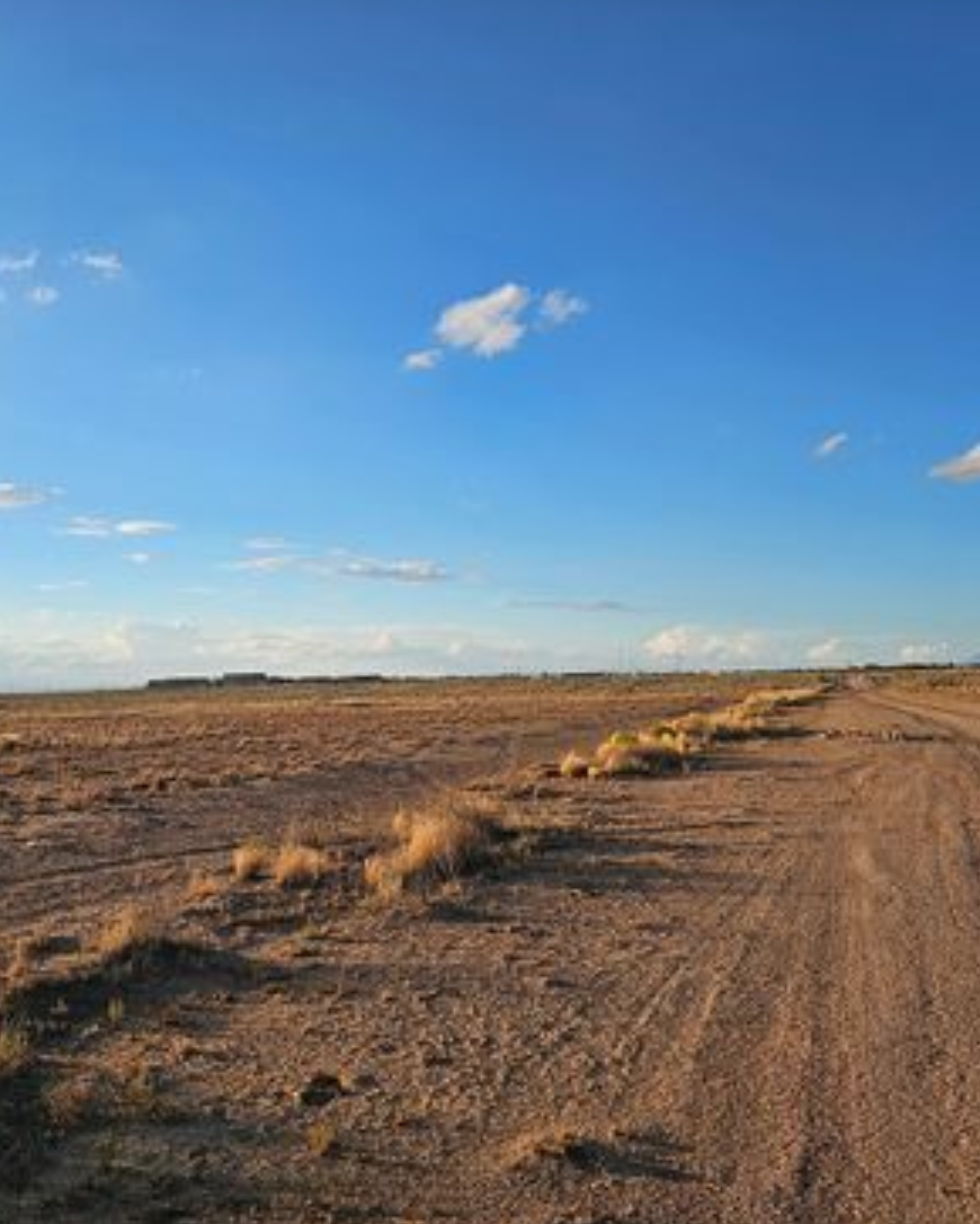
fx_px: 1123
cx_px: 372
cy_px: 597
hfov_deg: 46.8
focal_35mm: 31
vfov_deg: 57.1
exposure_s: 1/1290
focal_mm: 6.3
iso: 16
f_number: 1.7
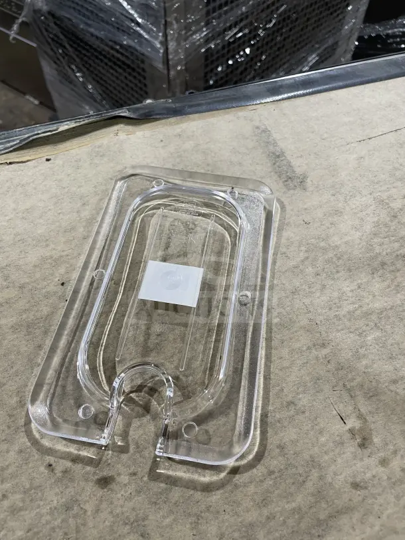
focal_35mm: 26
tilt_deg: -58.0
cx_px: 202
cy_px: 270
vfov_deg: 67.3
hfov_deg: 53.1
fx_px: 405
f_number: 1.6
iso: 125
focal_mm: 4.2
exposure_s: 1/72
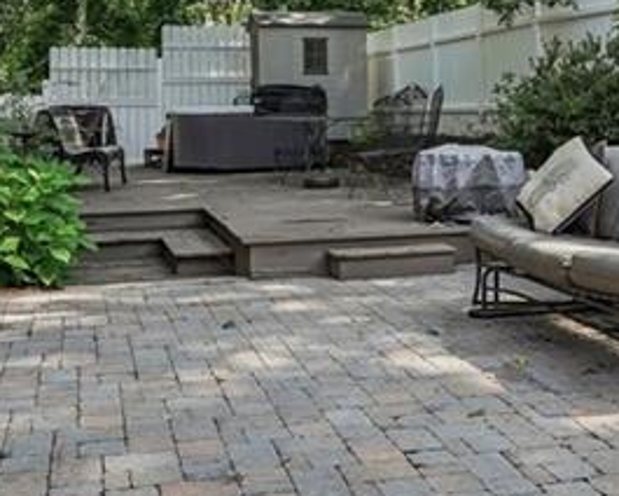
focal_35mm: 60
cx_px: 404
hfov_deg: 31.3
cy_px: 109
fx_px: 1096
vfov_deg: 25.1
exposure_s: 1/320
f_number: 8
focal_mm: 16.5
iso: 800
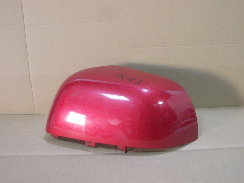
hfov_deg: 43.9
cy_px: 92
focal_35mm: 43
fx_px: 303
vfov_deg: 33.6
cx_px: 122
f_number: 3.3
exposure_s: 1/6
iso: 200
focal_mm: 6.1
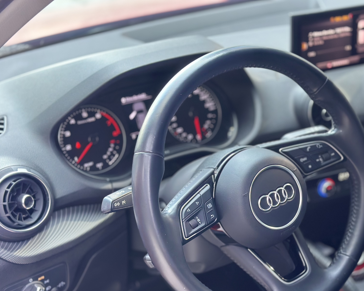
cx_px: 243
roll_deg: +2.2
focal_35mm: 63
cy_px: 183
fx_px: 679
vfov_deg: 24.1
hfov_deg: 29.8
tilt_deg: -26.4
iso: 160
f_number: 1.78
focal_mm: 6.86
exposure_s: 1/60
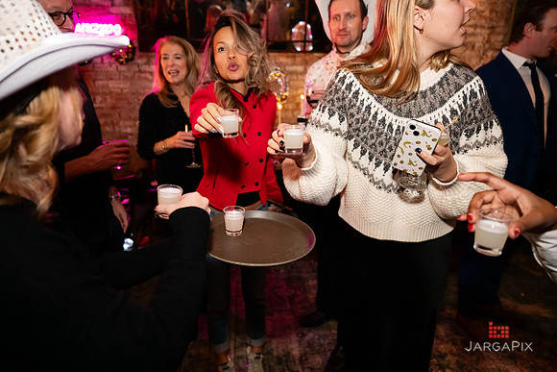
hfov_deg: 71.1
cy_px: 186
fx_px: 390
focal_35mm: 25
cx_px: 278
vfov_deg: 51.0
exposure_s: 1/100
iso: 3200
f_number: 2.8
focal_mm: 24
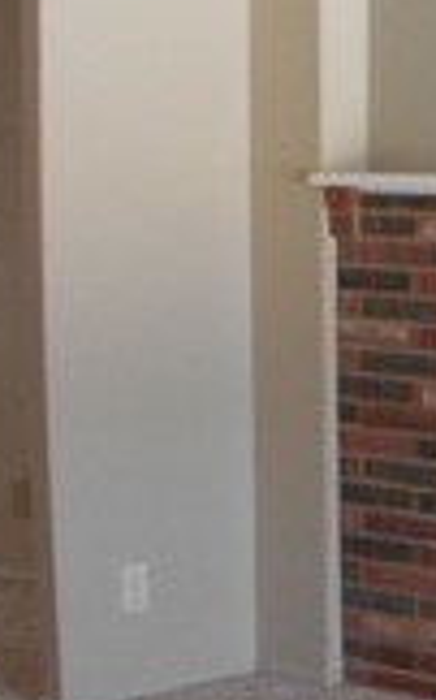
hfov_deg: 10.6
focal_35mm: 109
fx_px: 2076
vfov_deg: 19.0
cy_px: 519
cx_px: 971
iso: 100
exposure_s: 1/30
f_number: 3.2
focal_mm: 4.6
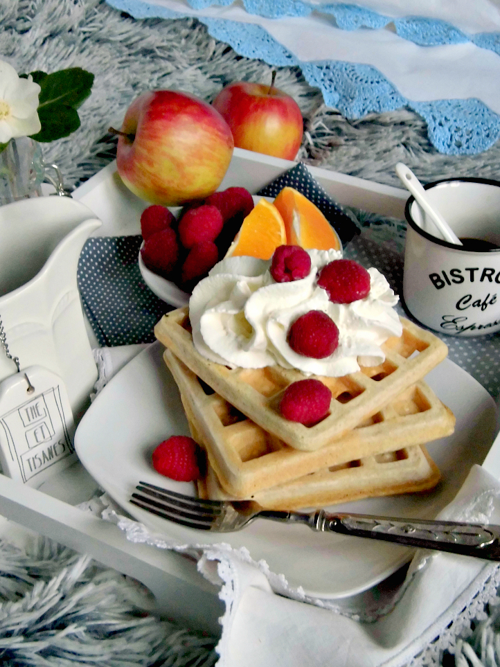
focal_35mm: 50
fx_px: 963
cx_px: 240
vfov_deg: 38.2
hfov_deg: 29.1
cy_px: 327
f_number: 3.4
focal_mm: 8.3
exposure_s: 1/10
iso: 400
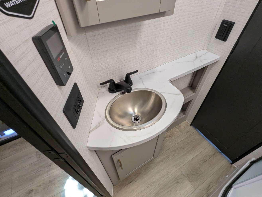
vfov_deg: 74.8
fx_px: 129
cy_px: 97
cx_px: 133
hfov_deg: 91.0
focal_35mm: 17
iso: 184
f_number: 2.2
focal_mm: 2.35
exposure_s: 1/82.9
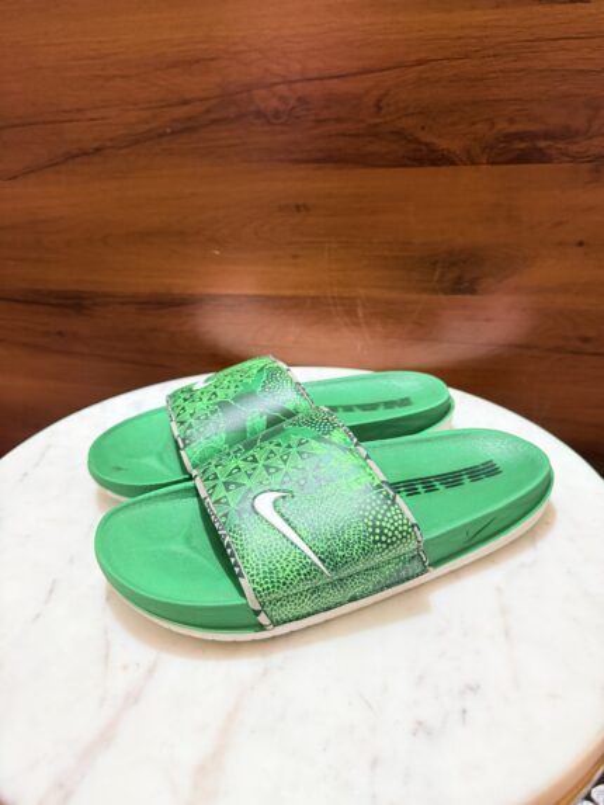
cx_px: 302
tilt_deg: -25.4
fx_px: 558
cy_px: 402
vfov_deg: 71.6
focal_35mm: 24
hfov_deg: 56.8
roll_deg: +1.5
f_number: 1.78
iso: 500
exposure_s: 1/50
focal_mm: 6.76
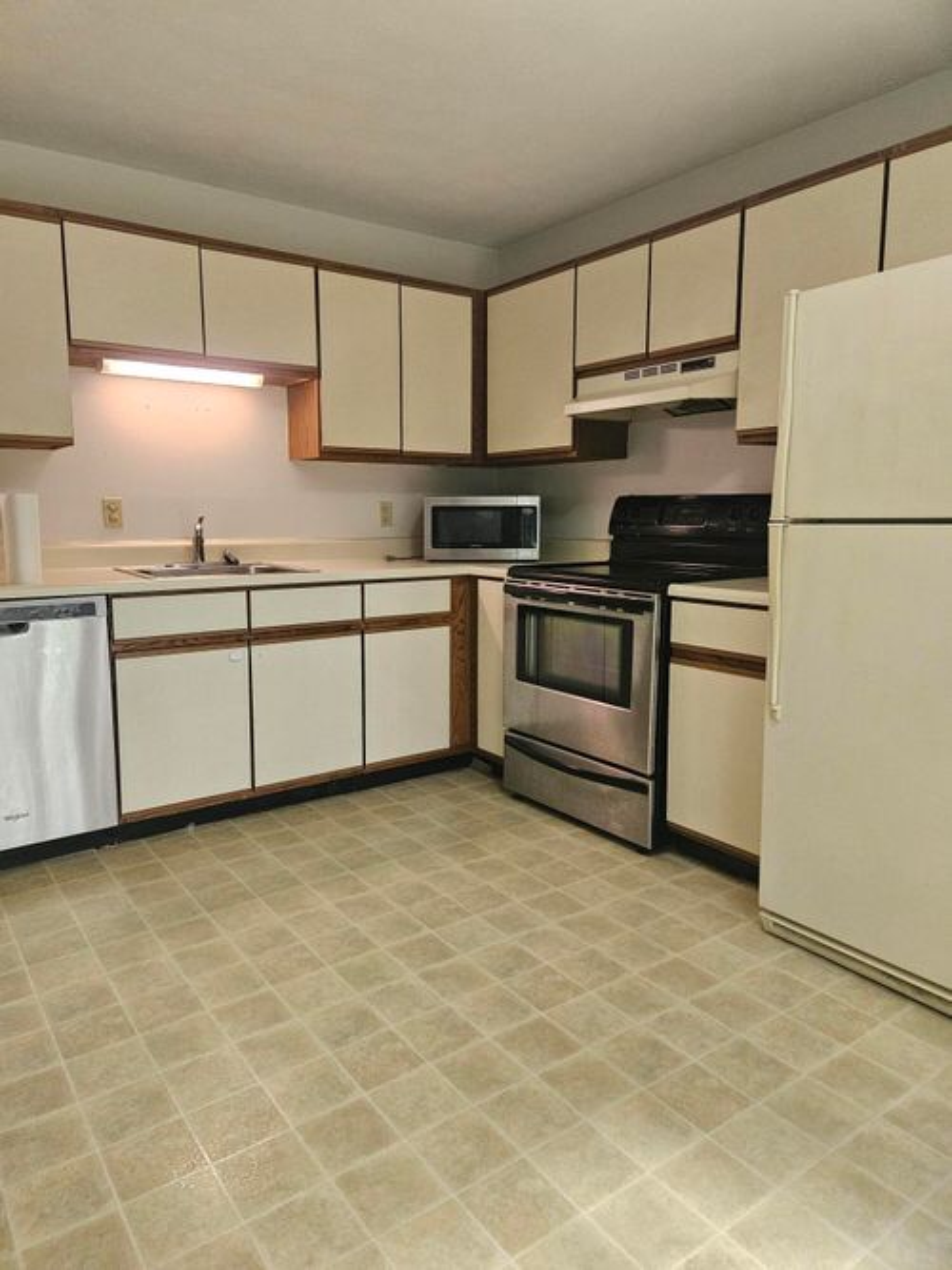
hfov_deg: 58.9
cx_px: 476
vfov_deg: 73.9
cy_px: 635
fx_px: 844
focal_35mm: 23
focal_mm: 5.4
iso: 640
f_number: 1.8
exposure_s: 1/120
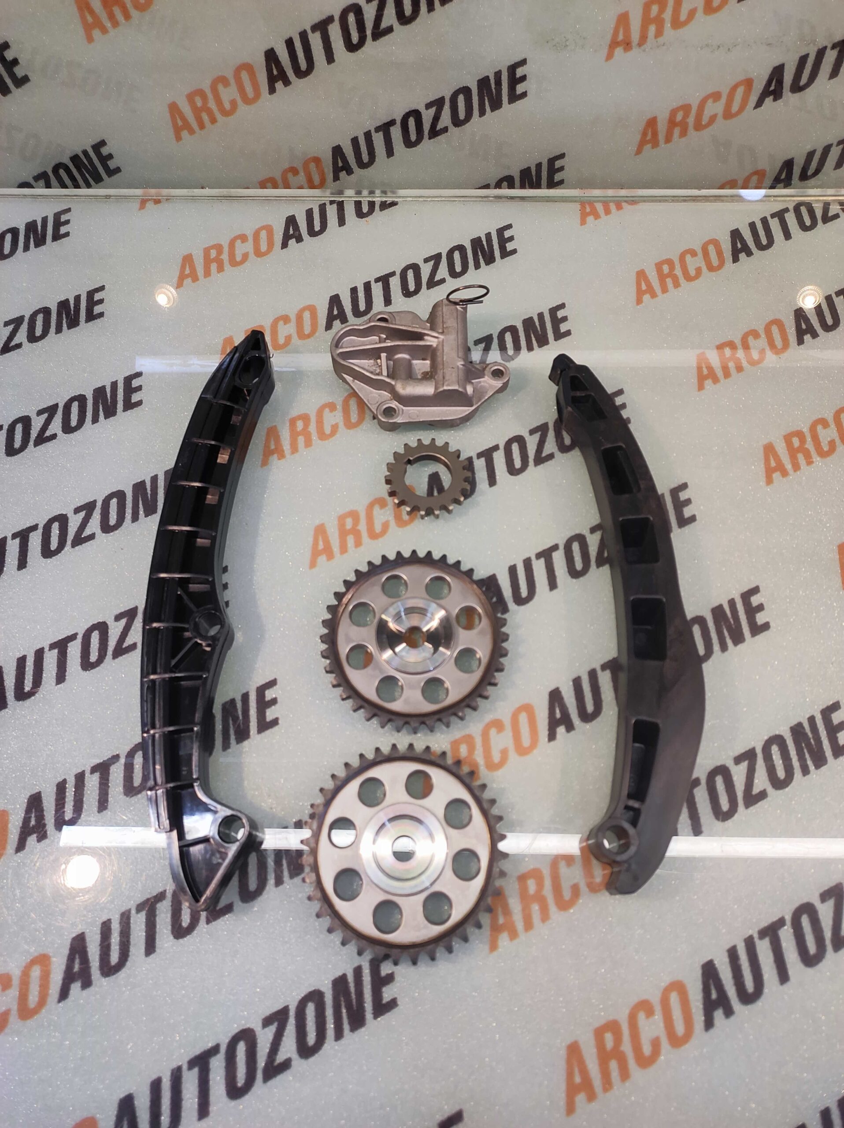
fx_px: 553
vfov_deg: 91.1
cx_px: 422
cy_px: 564
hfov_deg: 74.7
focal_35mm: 17
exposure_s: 1/50
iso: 150
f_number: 1.79
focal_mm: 4.74
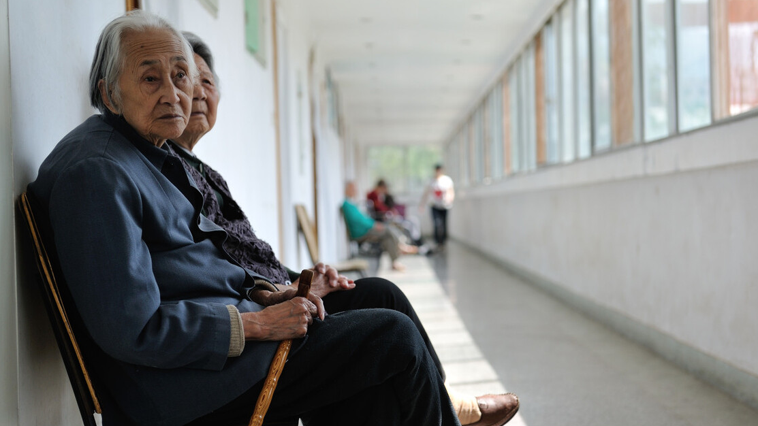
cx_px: 375
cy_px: 209
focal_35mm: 79
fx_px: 1588
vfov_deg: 15.3
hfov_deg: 26.9
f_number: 4
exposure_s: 1/500
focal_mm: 70
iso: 200
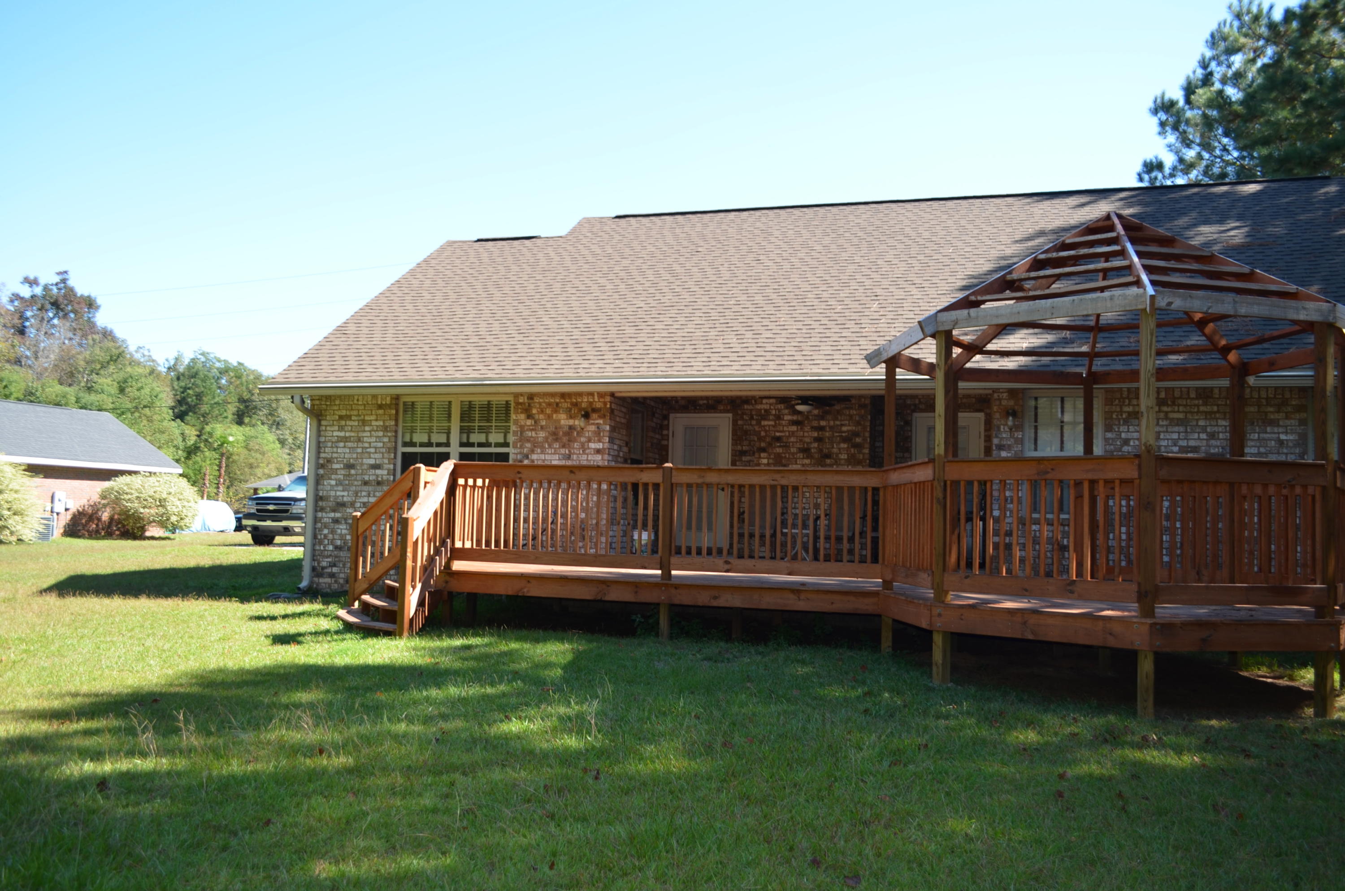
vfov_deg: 47.7
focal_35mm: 27
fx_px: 1007
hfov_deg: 67.5
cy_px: 446
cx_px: 672
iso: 100
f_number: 4
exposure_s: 1/200
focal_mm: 18
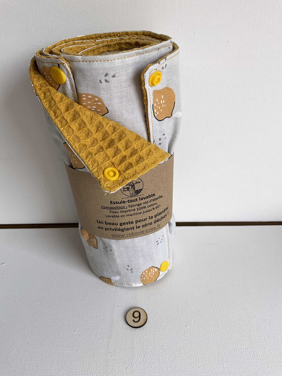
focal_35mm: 29
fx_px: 315
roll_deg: +3.1
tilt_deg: -36.4
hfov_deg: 48.2
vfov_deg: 61.7
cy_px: 188
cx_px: 141
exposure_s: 1/241
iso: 16
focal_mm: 3
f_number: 1.8
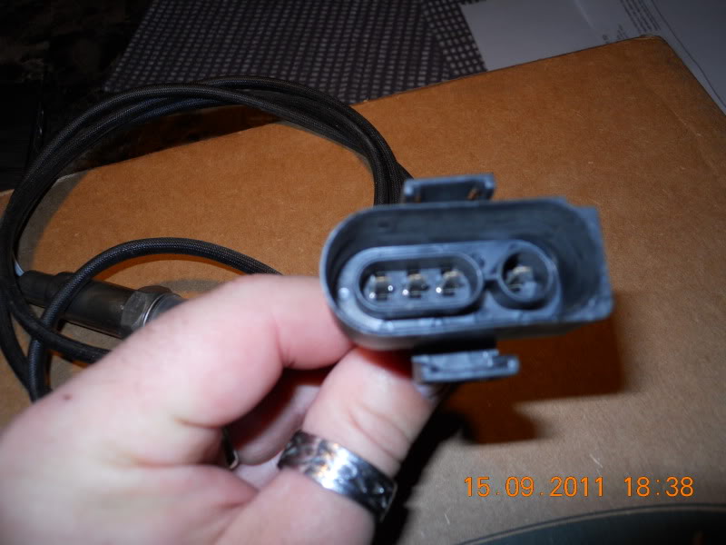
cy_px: 272
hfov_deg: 63.4
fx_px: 587
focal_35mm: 28
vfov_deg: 49.7
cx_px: 363
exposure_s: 1/60
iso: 80
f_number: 5.4
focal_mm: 5
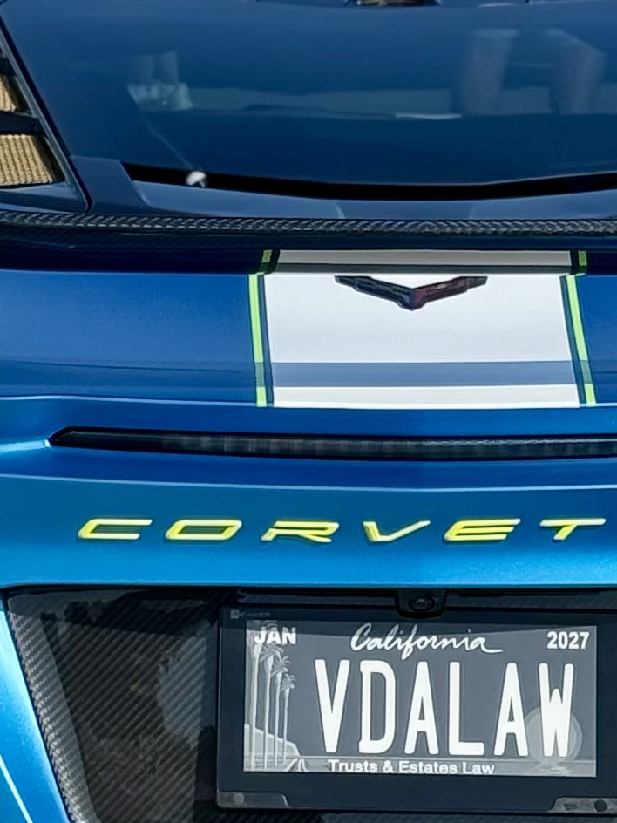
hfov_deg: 7.2
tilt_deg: -5.9
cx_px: 403
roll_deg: -0.9
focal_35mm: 205
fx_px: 4872
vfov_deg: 9.6
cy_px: 221
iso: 100
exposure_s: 1/4587
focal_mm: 6.76
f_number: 1.78
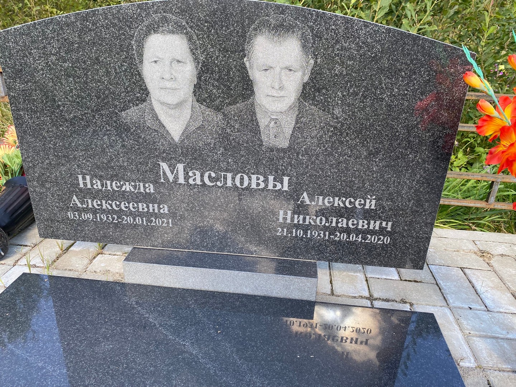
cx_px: 258
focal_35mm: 26
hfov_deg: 67.3
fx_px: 388
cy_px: 194
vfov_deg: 53.1
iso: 32
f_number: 1.8
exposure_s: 1/597
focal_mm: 4.25
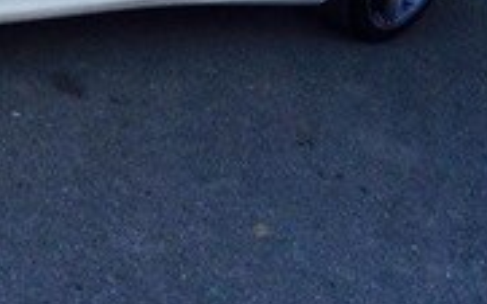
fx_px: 1486
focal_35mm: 112
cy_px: -297
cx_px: -108
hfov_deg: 17.7
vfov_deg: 10.7
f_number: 2.2
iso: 32
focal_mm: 4.15
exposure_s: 1/570
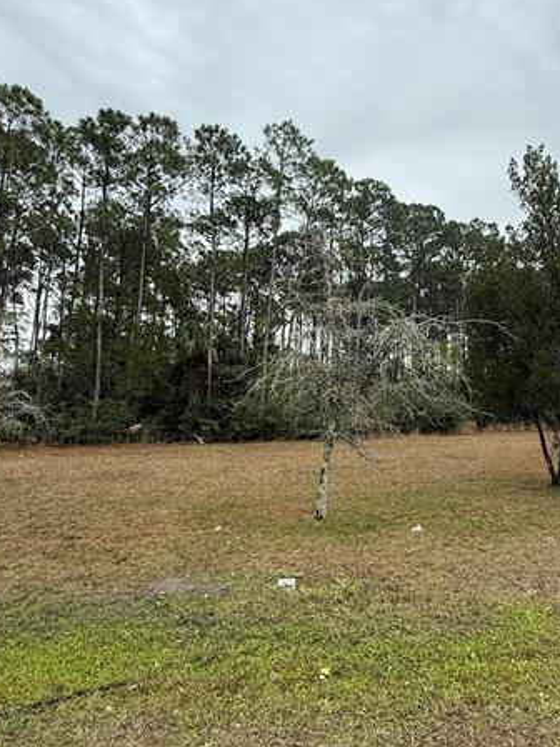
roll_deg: +0.1
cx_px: 352
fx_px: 518
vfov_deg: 71.5
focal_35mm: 24
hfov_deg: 56.1
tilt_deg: +7.6
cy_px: 350
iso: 50
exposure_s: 1/540
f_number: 2.2
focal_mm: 2.22
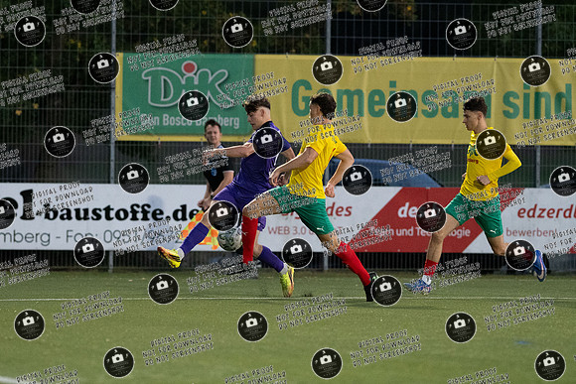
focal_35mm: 401
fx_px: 6416
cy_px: 175
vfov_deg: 3.4
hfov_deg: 5.1
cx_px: 248
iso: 8000
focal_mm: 300
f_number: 3.5
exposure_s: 1/1250
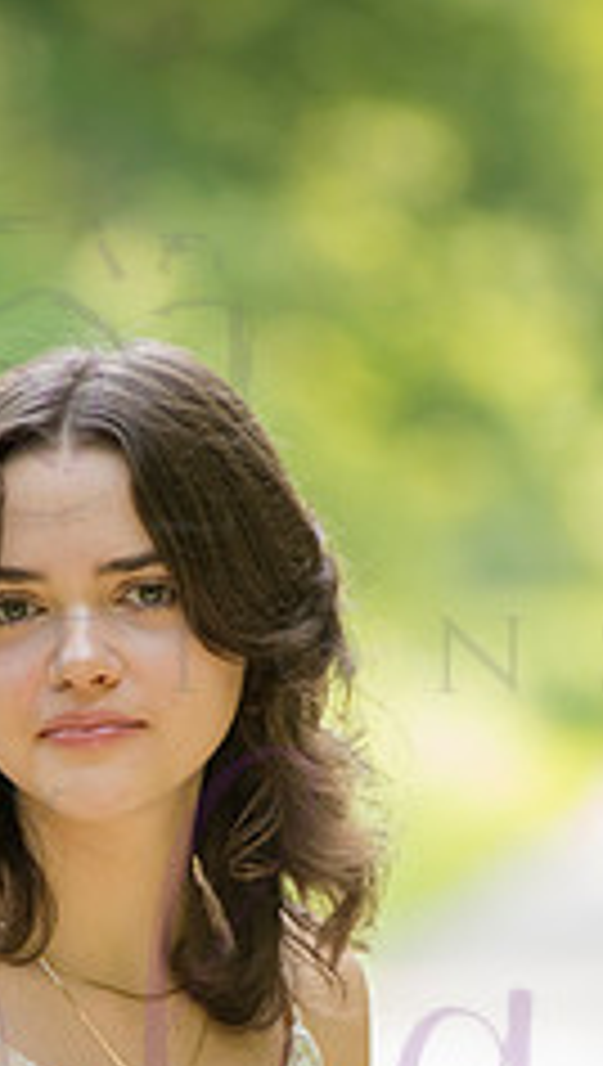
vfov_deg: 5.4
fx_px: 11241
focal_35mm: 397
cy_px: 814
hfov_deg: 3.1
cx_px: 54
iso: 400
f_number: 4.5
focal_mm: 200
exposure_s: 1/320
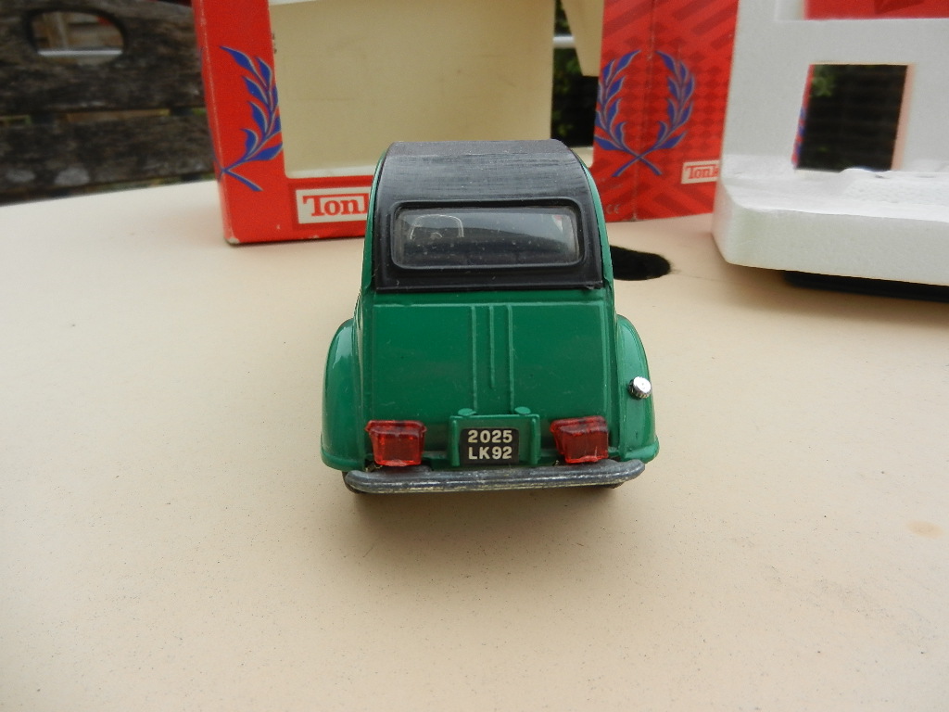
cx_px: 474
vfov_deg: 54.9
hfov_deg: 69.4
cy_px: 356
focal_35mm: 25
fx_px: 685
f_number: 3.5
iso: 160
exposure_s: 1/160
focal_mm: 4.5
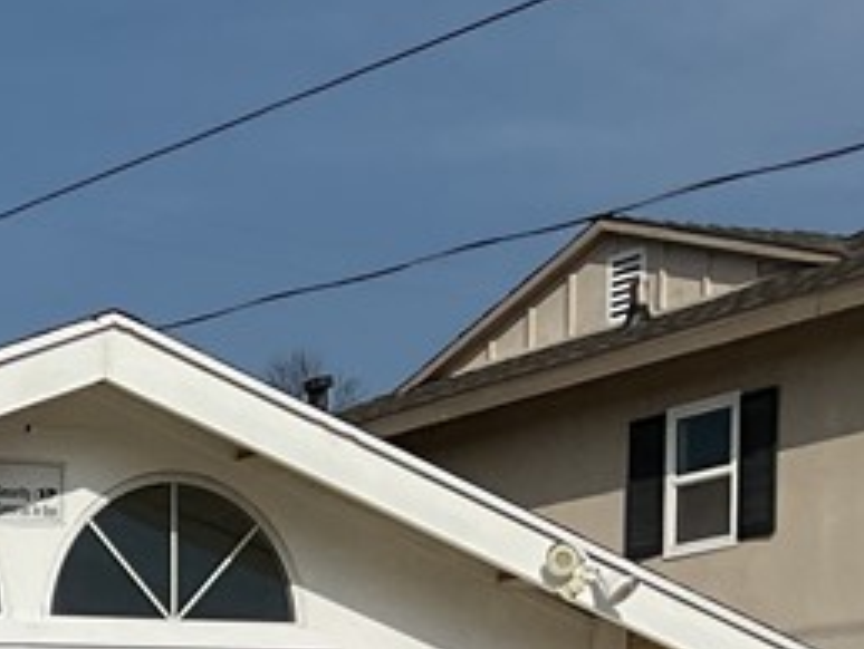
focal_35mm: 115
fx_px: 2873
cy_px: 1191
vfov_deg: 11.8
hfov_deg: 14.6
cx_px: -784
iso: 16
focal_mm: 3
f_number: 1.8
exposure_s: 1/5814
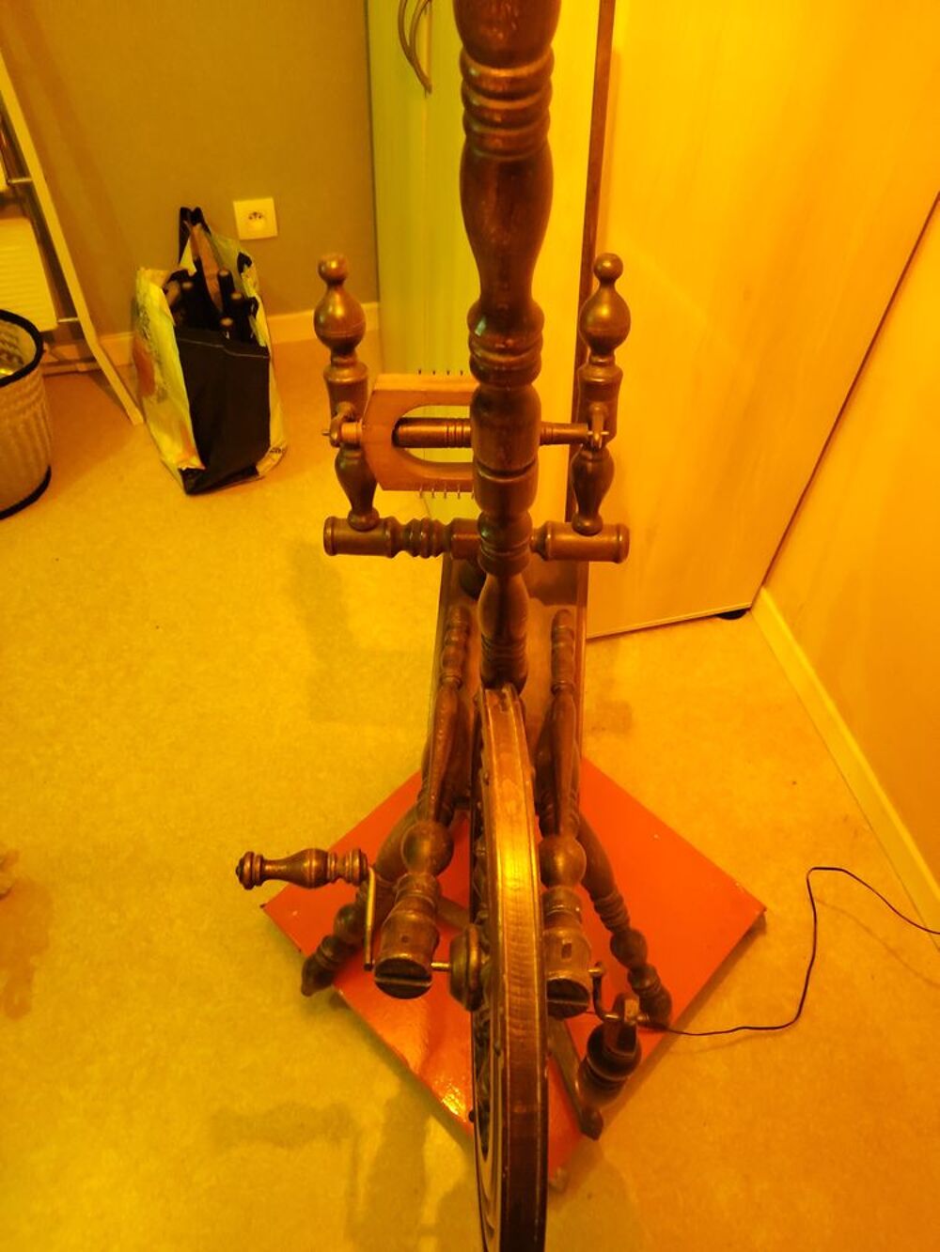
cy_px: 626
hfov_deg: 54.9
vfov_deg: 69.4
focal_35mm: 25
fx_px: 905
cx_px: 470
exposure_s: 1/16.7
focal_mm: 4.15
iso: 2325
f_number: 1.8
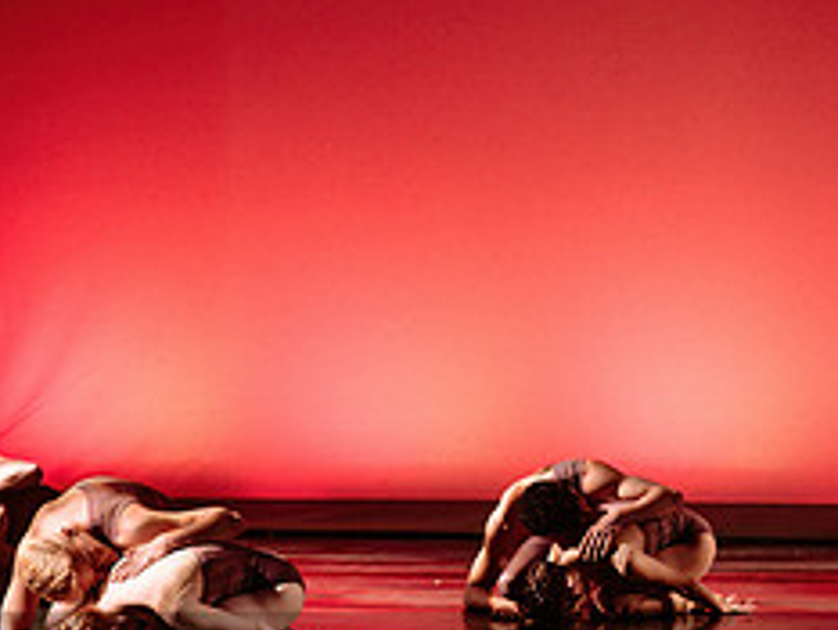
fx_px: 4990
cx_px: 79
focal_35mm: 206
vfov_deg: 7.2
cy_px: 349
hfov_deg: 9.6
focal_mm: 86
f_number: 2.8
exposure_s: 1/160
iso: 1600
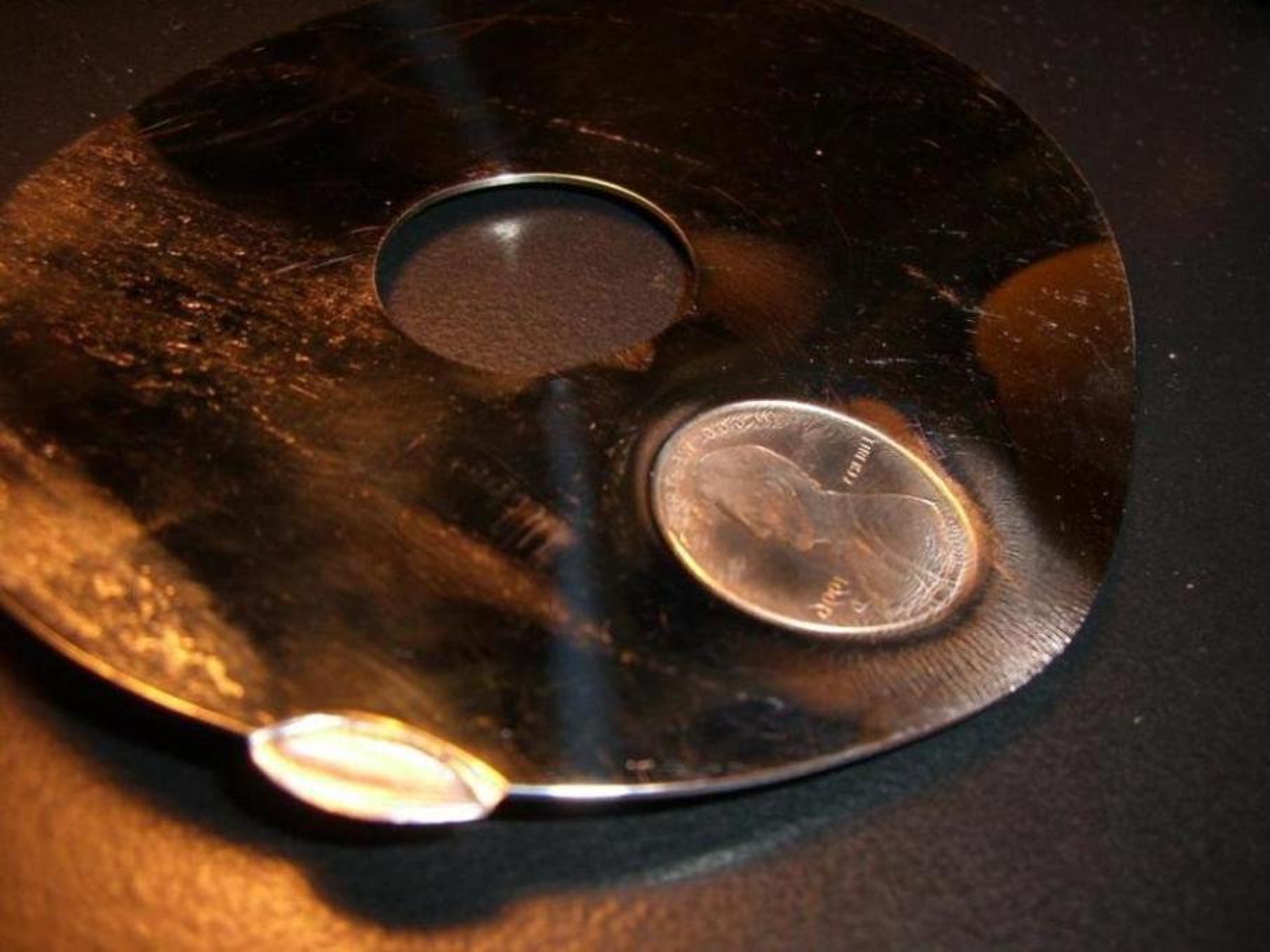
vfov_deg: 37.7
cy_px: 476
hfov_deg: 49.0
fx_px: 1394
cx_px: 635
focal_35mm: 38
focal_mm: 6.2
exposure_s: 1/60
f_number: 2.7
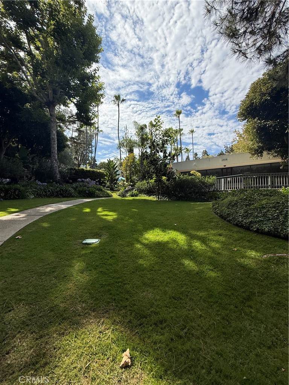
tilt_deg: +4.4
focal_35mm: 14
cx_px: 144
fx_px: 156
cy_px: 192
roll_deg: -3.1
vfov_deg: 102.1
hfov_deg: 85.7
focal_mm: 2.22
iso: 64
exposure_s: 1/2506
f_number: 2.2
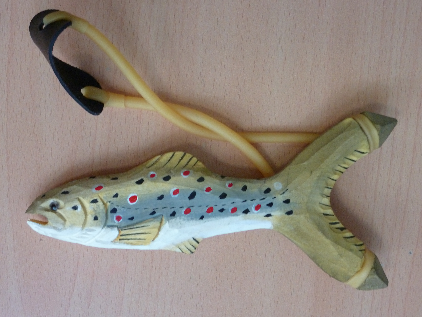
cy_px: 158
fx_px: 512
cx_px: 211
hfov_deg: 44.8
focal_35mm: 42
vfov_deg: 34.3
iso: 400
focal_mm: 6.9
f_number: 3.7
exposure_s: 1/30
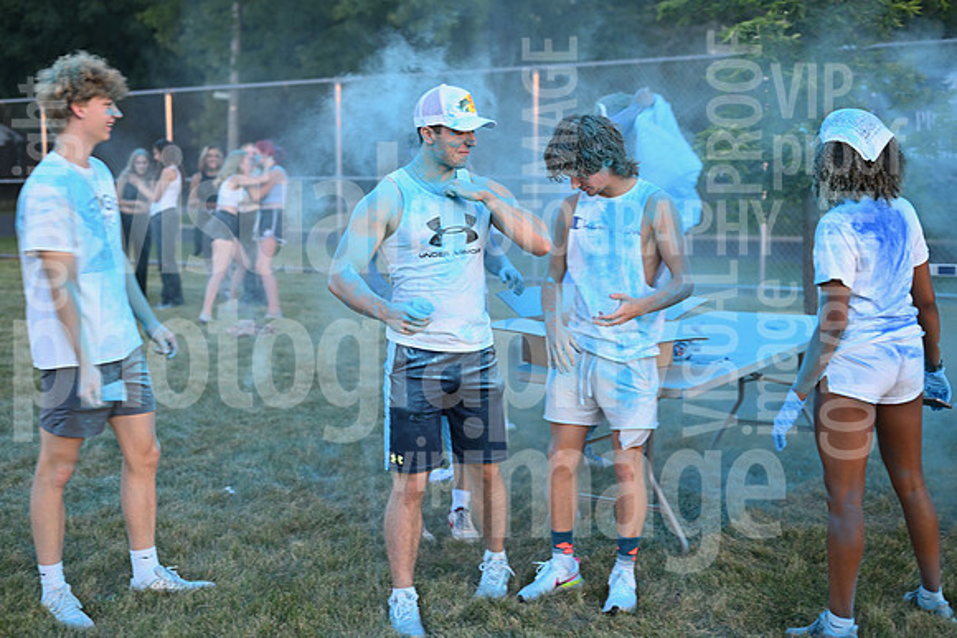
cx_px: 478
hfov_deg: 39.6
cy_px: 319
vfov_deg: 27.0
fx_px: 1329
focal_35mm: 50
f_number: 2.5
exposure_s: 1/60
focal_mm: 50
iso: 72
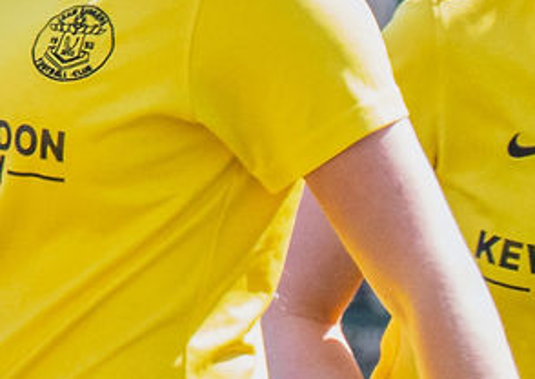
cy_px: -114
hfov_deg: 0.7
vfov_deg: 0.5
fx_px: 46300
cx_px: -633
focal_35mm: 3057
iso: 1000
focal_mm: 300
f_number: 5.3
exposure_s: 1/1000
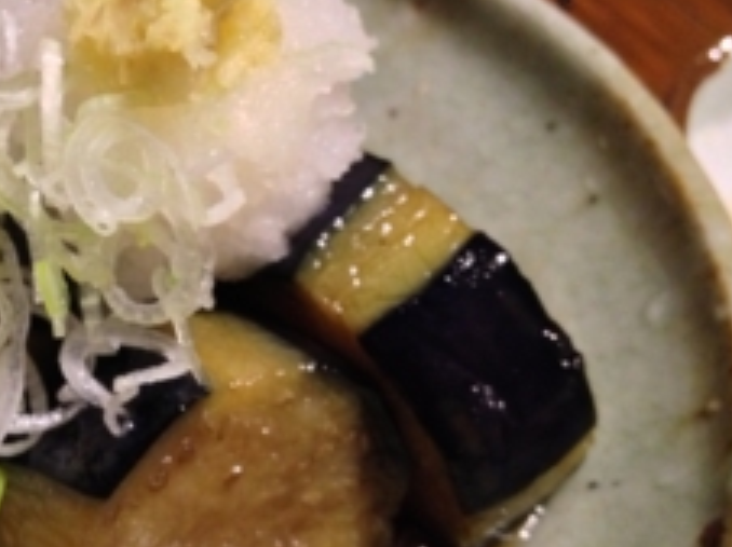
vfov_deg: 23.6
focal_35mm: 62
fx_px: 1310
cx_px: 130
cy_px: 288
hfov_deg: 30.4
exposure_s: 1/15
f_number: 2.4
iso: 500
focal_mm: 4.28
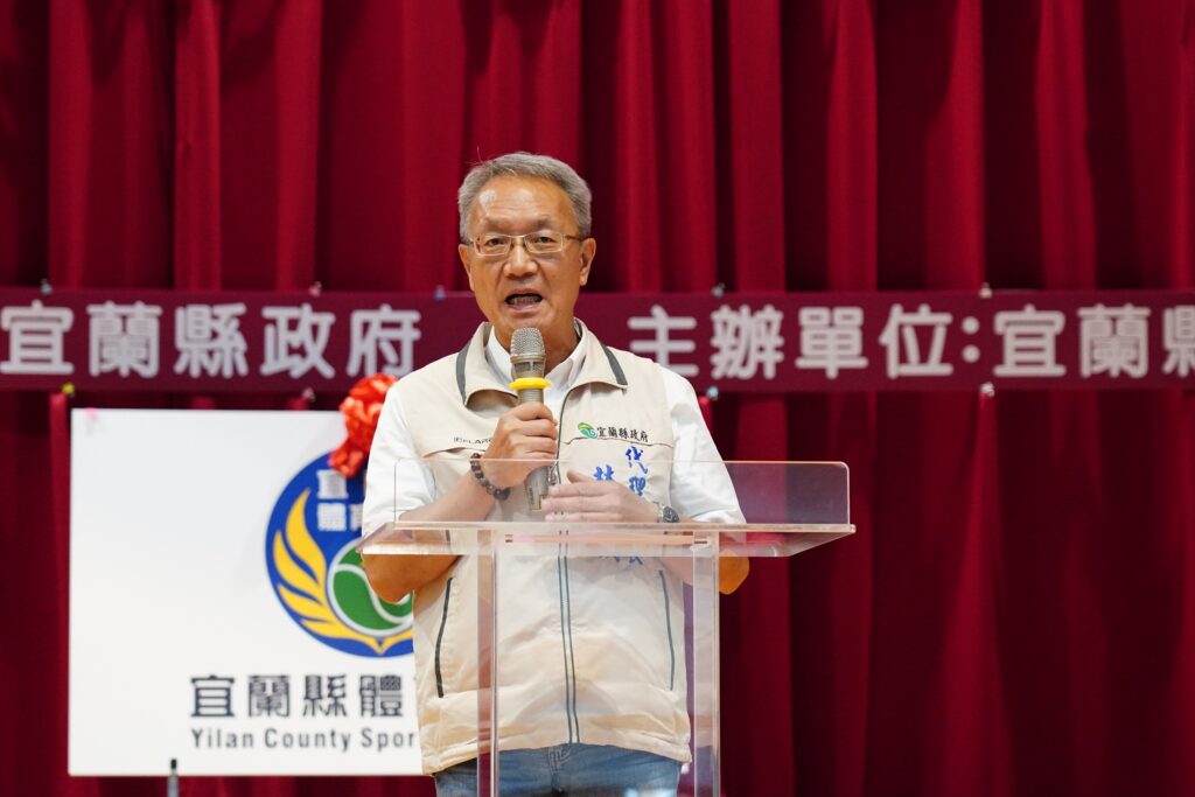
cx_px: 598
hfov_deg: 17.3
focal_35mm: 118
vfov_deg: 11.6
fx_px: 3917
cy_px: 398
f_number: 4
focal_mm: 79
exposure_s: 1/250
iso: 6400
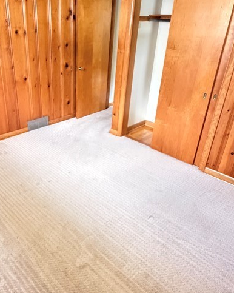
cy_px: 143
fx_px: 251
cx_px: 79
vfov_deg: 60.5
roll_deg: -1.6
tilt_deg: -27.7
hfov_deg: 49.2
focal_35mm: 29
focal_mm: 2.22
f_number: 2.2
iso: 1600
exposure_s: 1/34
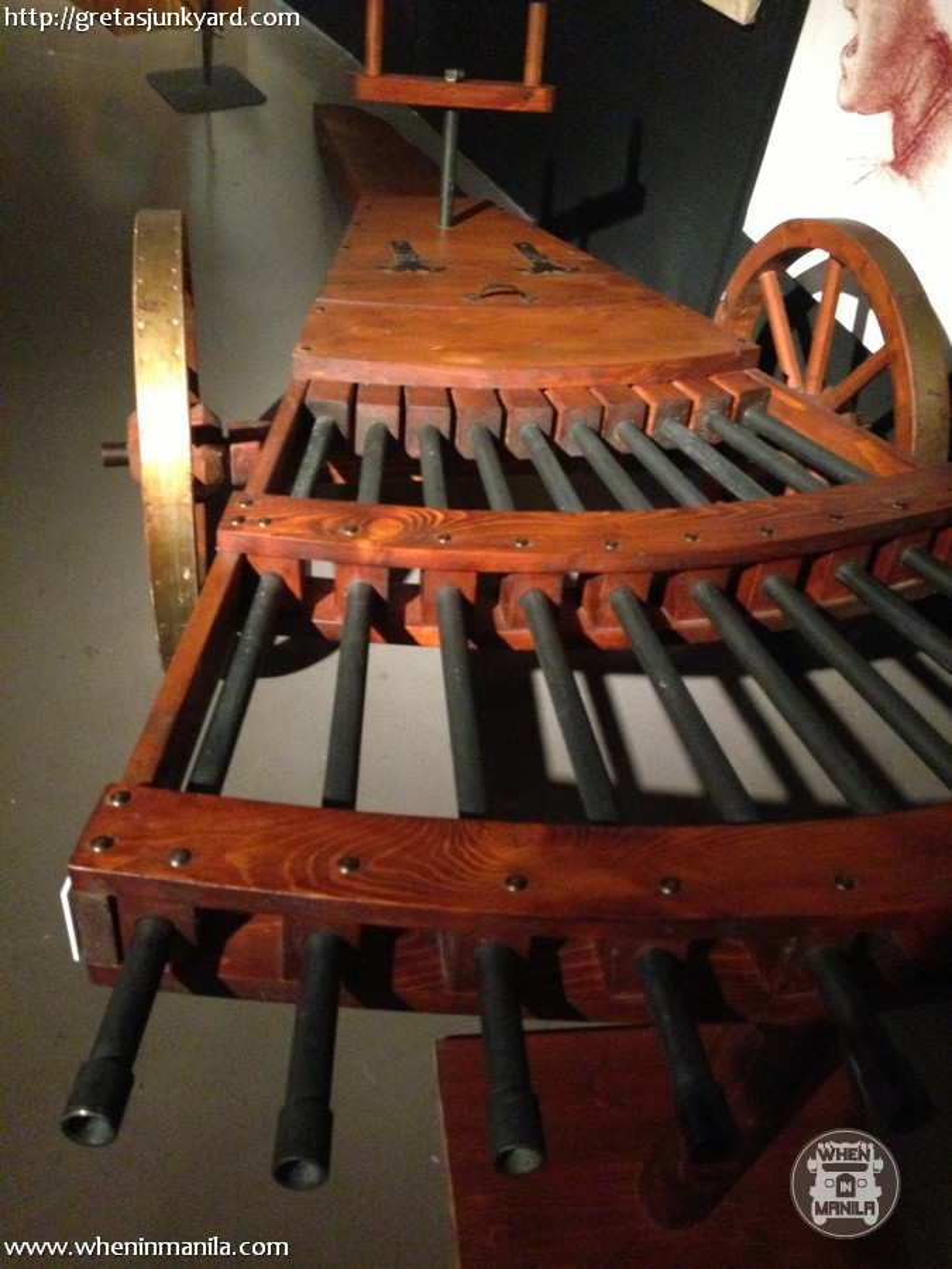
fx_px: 1210
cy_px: 634
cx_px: 476
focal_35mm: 33
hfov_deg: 42.9
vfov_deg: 55.4
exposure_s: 1/15
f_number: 2.4
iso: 800
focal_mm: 4.13
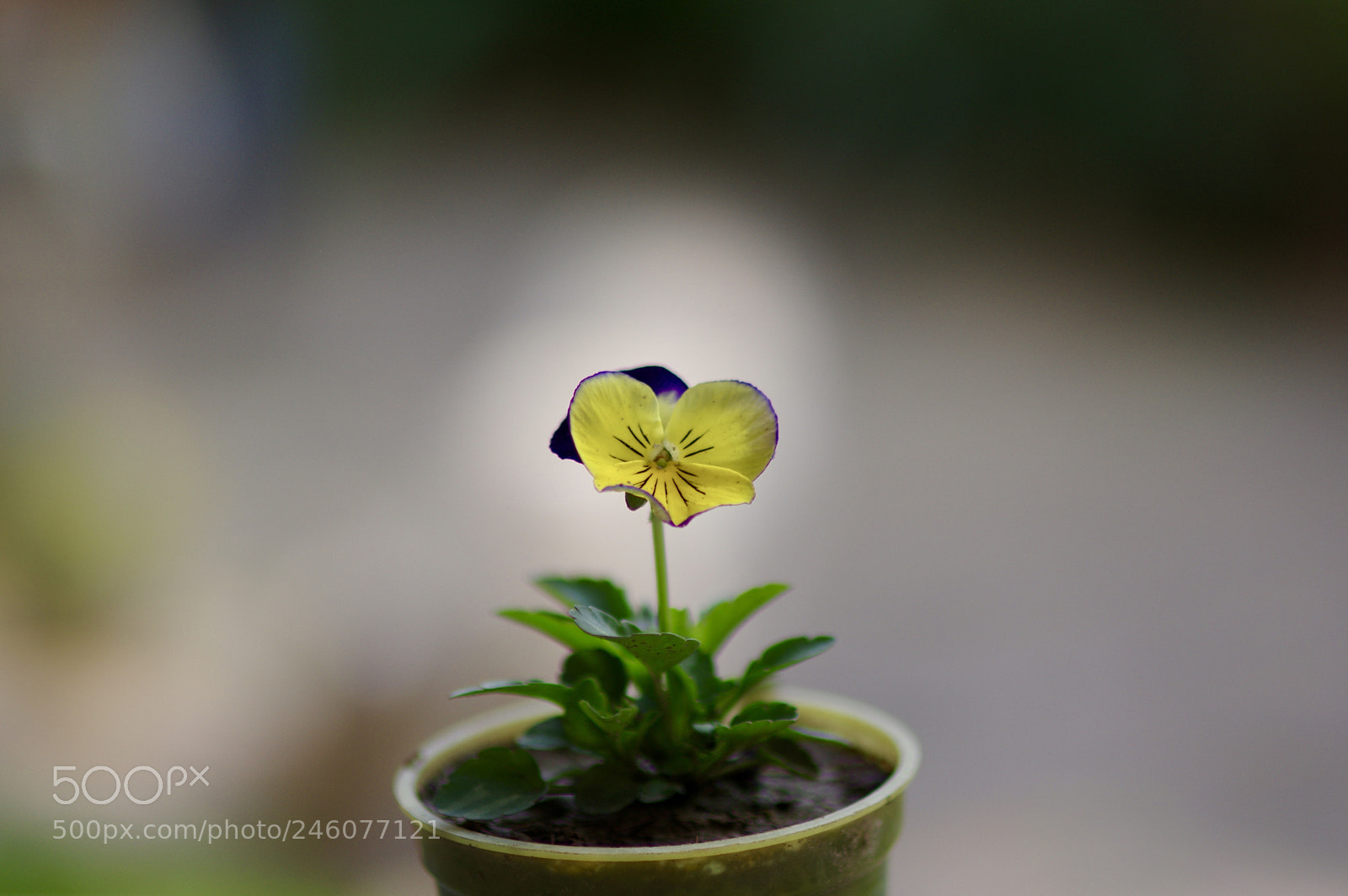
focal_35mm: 127
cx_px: 674
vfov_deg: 10.8
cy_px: 448
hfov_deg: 16.1
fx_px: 4751
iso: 100
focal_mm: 85
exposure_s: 1/1250
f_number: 1.4
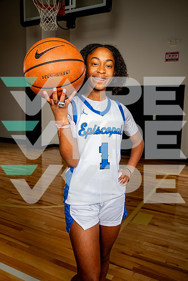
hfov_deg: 41.1
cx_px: 94
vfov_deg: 58.7
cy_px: 140
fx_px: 251
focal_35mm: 32
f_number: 8
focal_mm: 32
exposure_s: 1/500
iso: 250
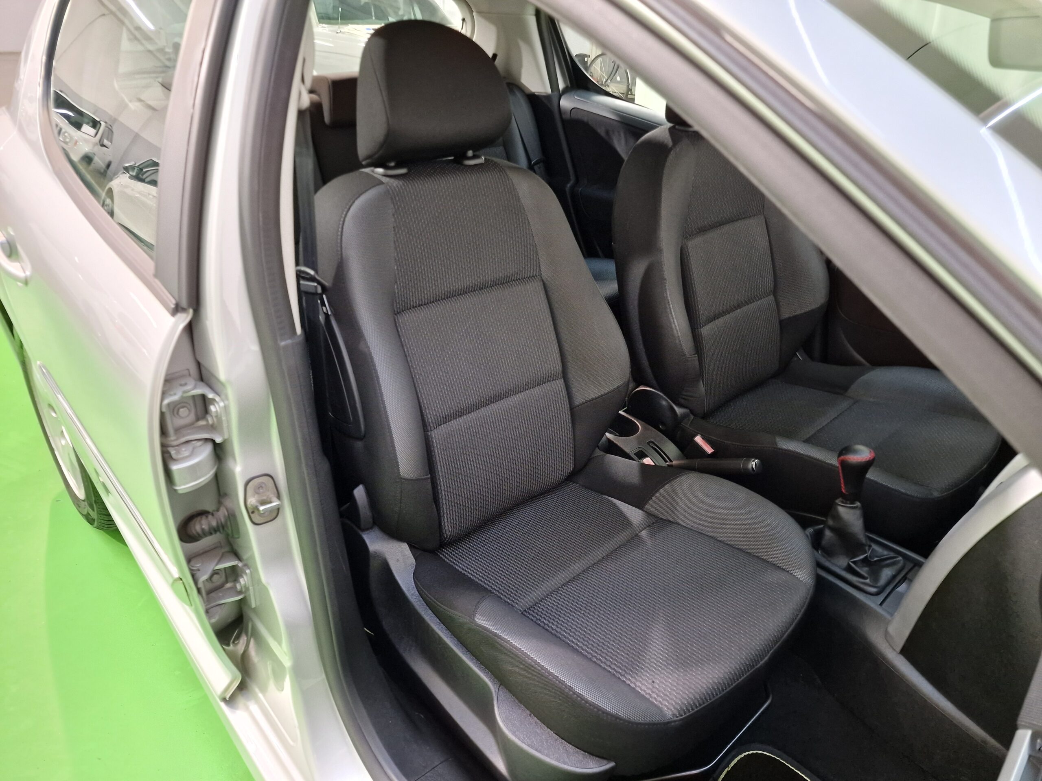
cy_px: 390
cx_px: 521
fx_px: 692
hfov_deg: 73.9
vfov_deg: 58.9
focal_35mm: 23
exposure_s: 1/33
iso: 400
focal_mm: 6.4
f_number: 1.8
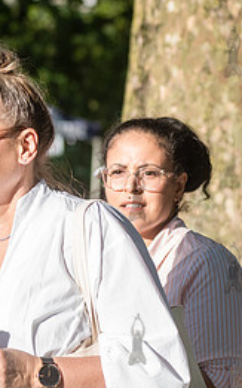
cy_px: 267
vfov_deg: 11.6
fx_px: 1911
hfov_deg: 7.2
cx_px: -55
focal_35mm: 181
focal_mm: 80
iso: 1000
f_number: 4
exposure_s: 1/4000
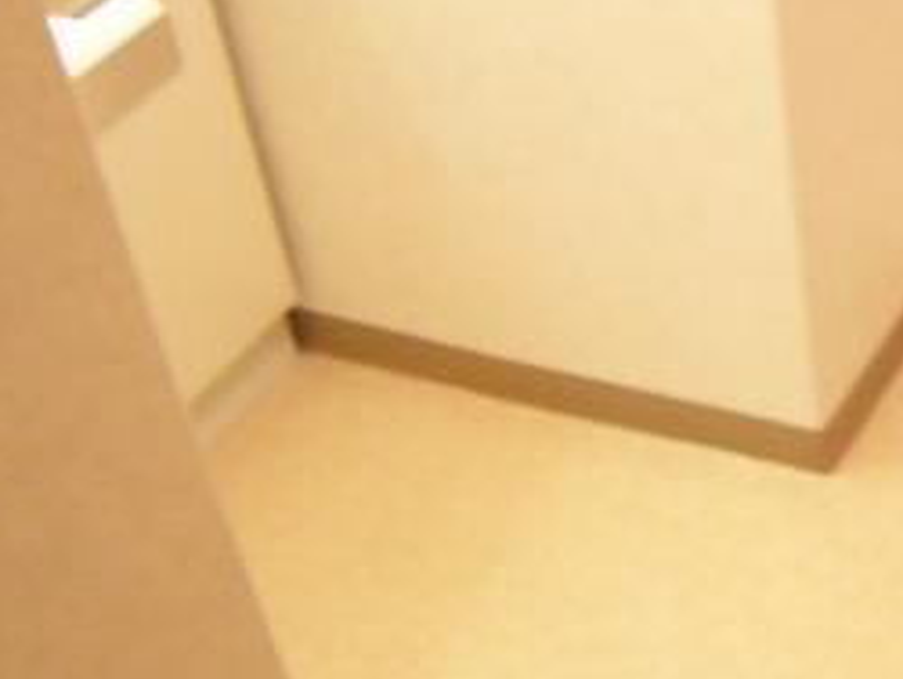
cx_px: 968
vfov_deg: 13.2
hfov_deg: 17.0
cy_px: 524
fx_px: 2924
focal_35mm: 112
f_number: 2.8
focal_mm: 5.8
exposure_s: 1/8
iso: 200
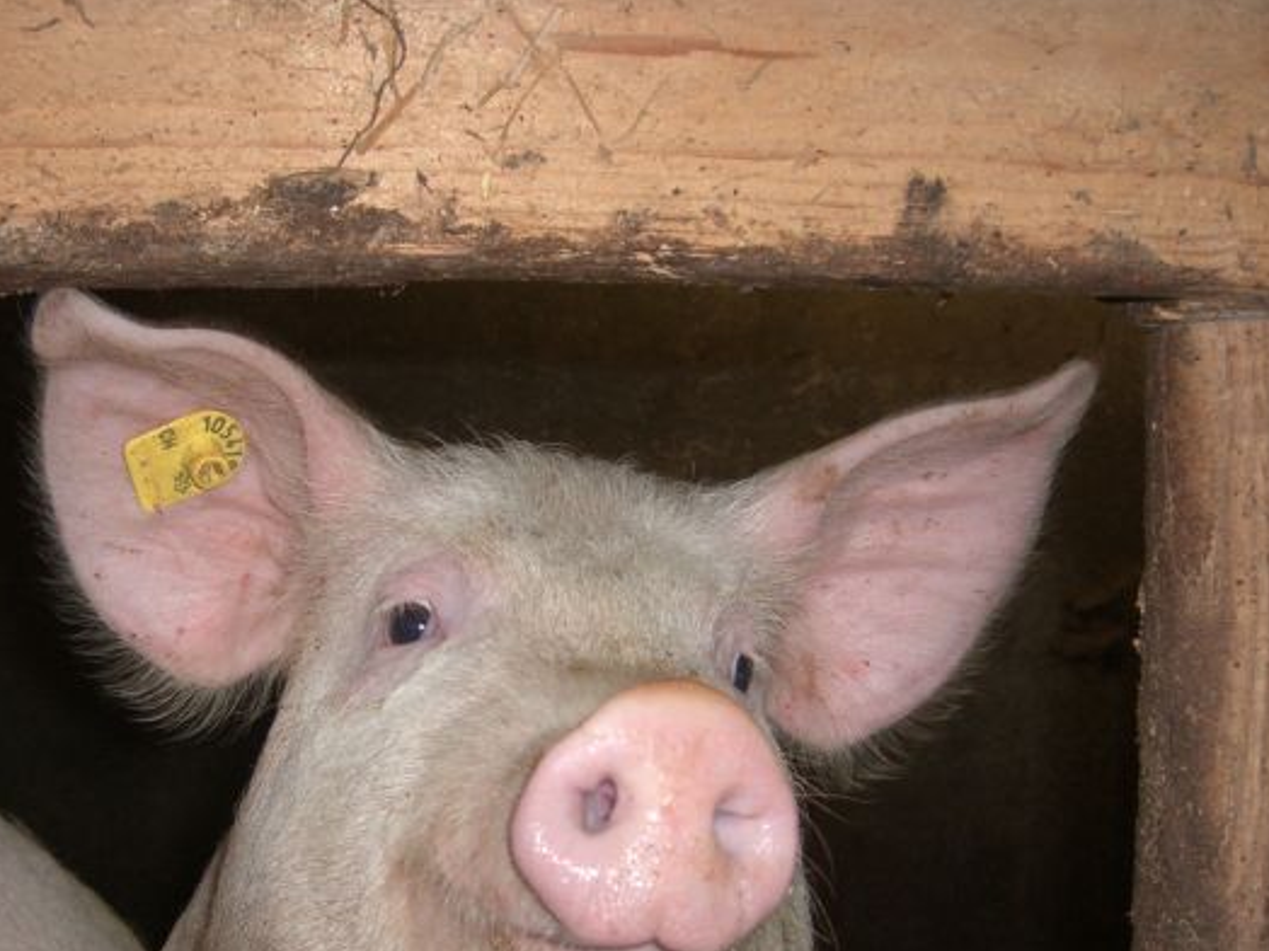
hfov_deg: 32.9
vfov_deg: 25.0
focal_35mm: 58
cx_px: 404
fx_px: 2126
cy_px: 680
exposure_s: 1/60
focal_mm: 7.9
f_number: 2.8
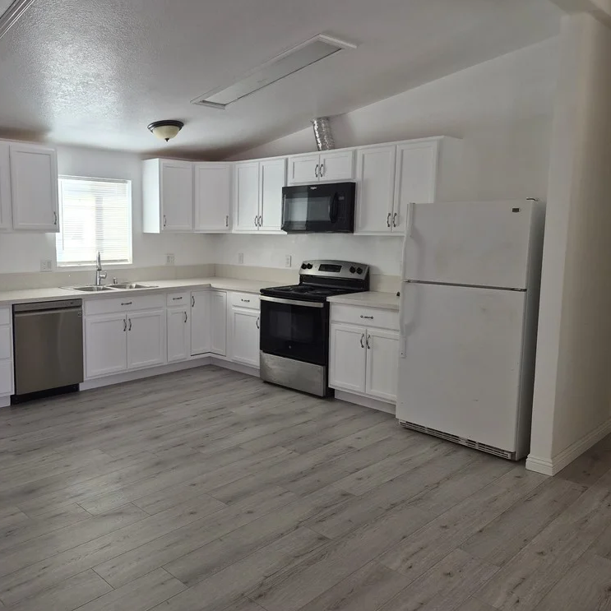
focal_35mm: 28
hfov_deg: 56.4
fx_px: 559
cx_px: 216
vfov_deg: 57.3
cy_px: 303
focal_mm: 5.4
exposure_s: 1/180
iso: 80
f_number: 1.8
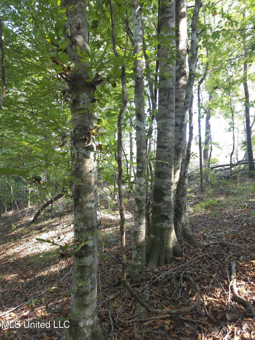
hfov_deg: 58.9
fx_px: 226
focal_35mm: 23
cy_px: 170
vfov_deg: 73.9
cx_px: 128
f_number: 1.7
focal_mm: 6.3
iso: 100
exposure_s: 1/60
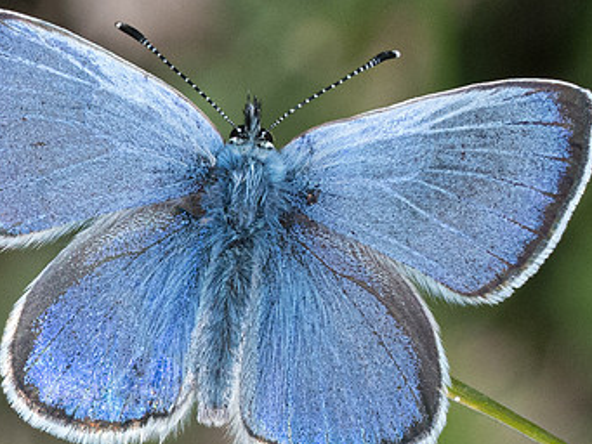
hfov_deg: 2.4
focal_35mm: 843
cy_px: 241
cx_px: 229
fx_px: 14422
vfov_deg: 1.8
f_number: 14
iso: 800
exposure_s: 1/800
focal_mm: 150
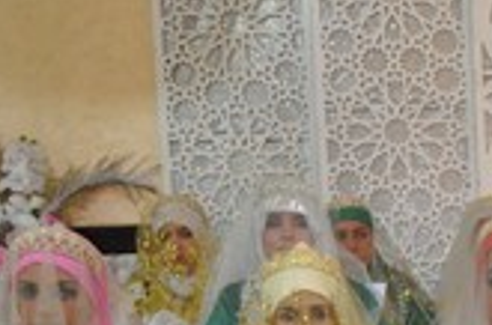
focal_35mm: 105
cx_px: 799
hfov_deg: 17.1
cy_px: 514
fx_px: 1431
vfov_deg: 12.2
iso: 800
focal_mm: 18
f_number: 3.5
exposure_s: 1/60
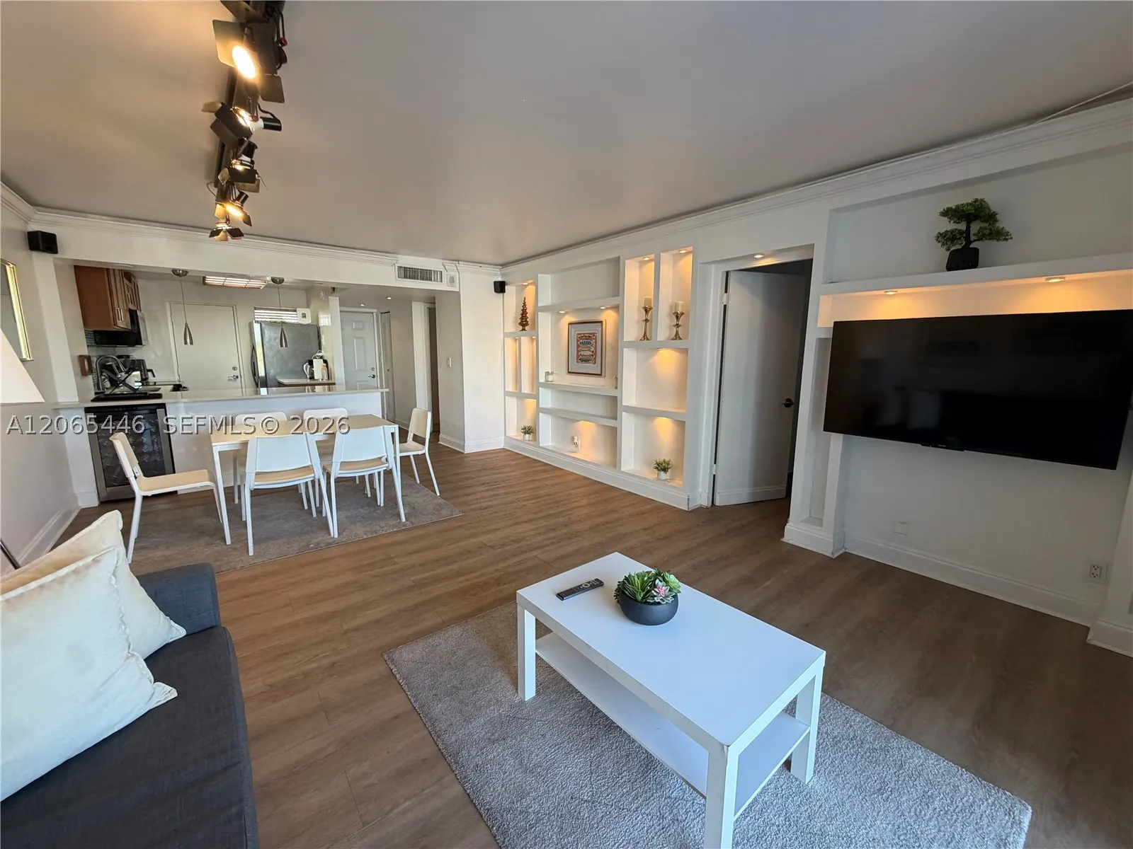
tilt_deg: -8.4
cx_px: 566
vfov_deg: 85.7
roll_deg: +0.1
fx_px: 458
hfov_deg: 102.1
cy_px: 424
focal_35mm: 14
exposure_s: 1/120
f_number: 2.2
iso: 160
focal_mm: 2.22
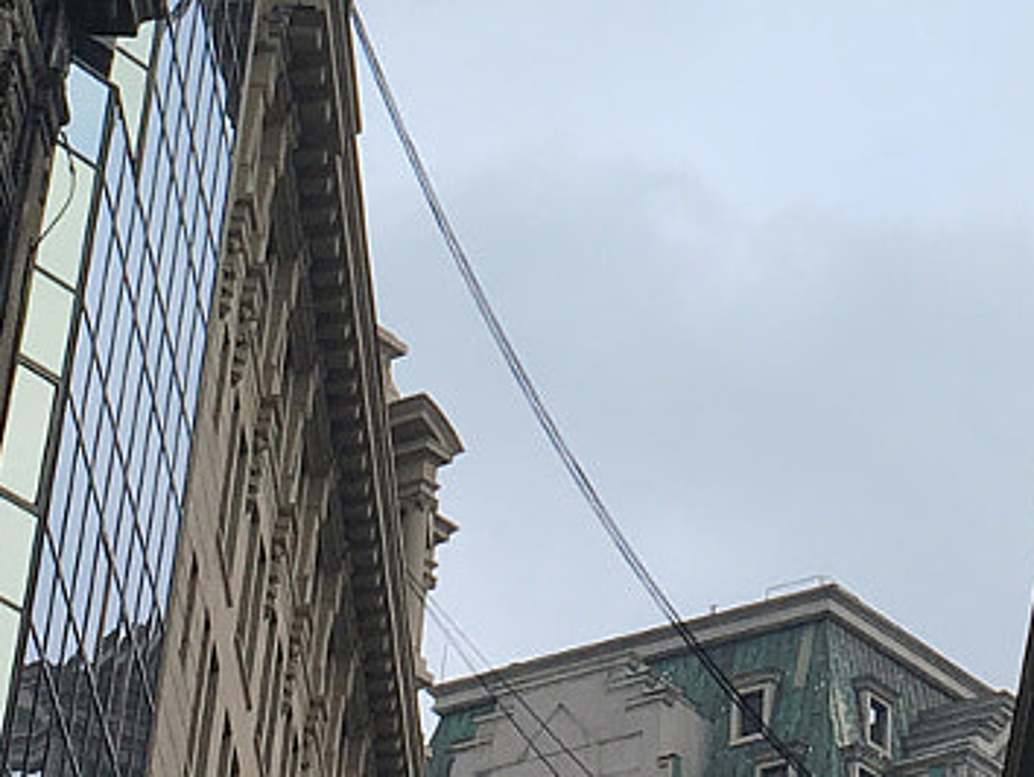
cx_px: 952
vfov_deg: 11.1
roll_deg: -0.1
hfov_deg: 14.9
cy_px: -196
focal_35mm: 131
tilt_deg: +36.7
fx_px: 3916
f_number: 2.2
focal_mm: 4.15
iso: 25
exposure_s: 1/630
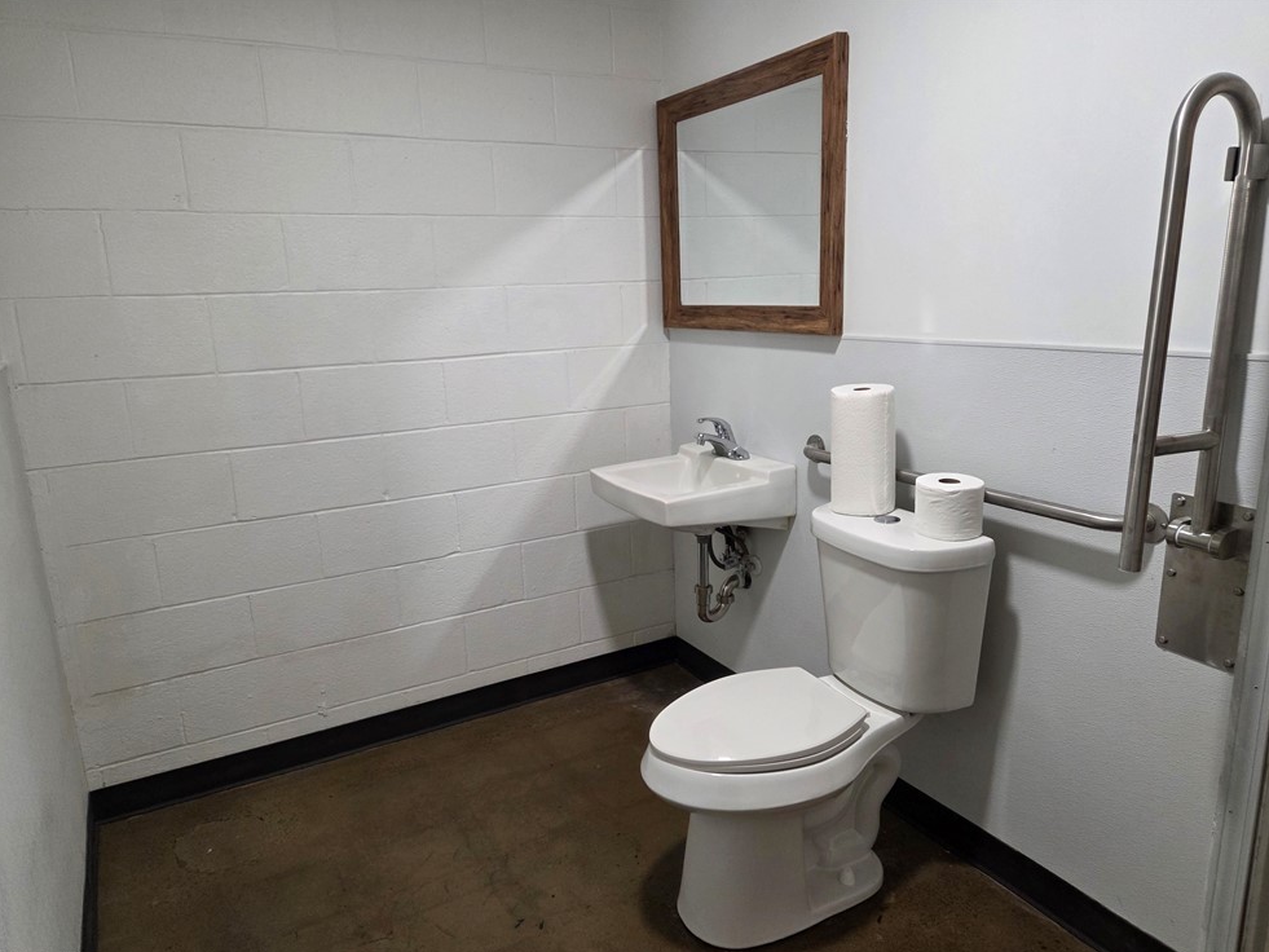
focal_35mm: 24
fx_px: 880
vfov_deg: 56.8
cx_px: 649
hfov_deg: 71.6
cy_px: 492
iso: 320
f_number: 1.8
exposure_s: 1/120
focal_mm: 5.4
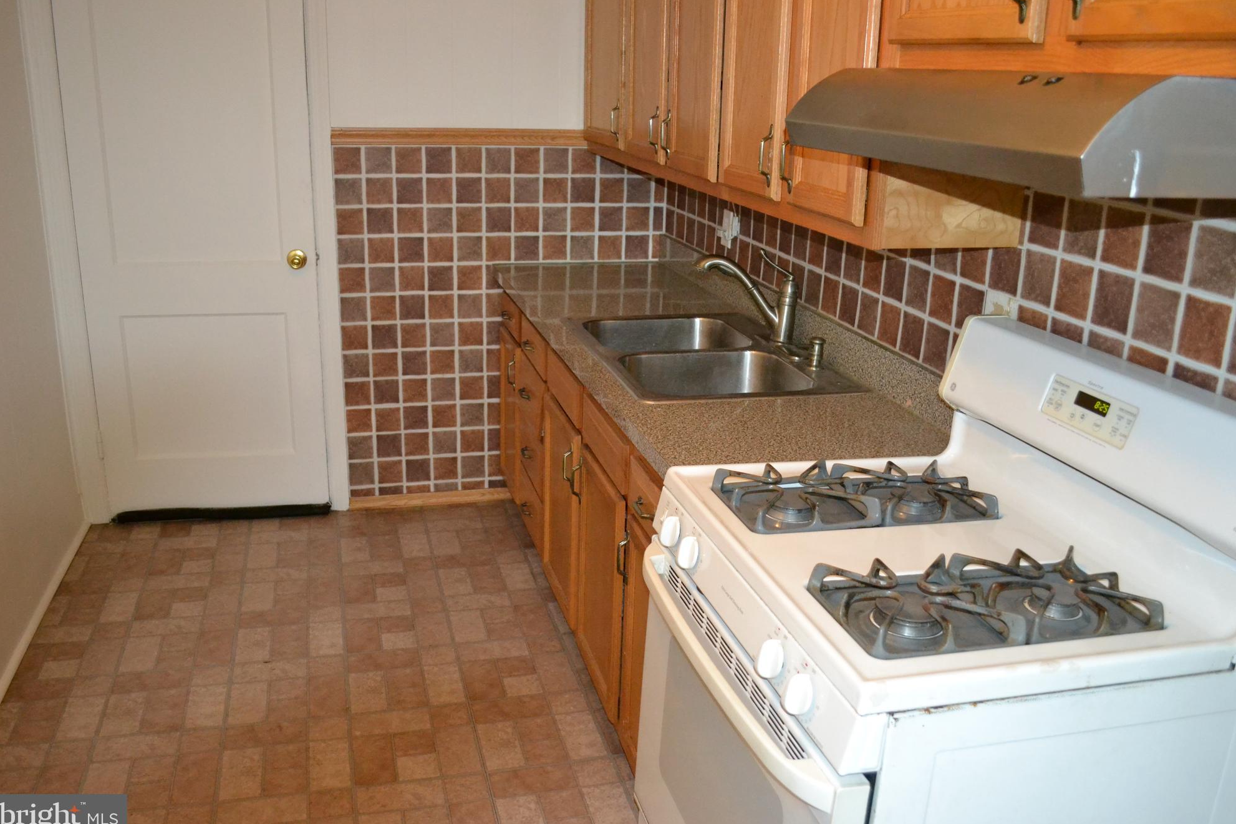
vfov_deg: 42.3
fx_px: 1064
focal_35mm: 31
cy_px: 414
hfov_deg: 60.3
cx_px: 627
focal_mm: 20
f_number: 3.8
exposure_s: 1/60
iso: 2800
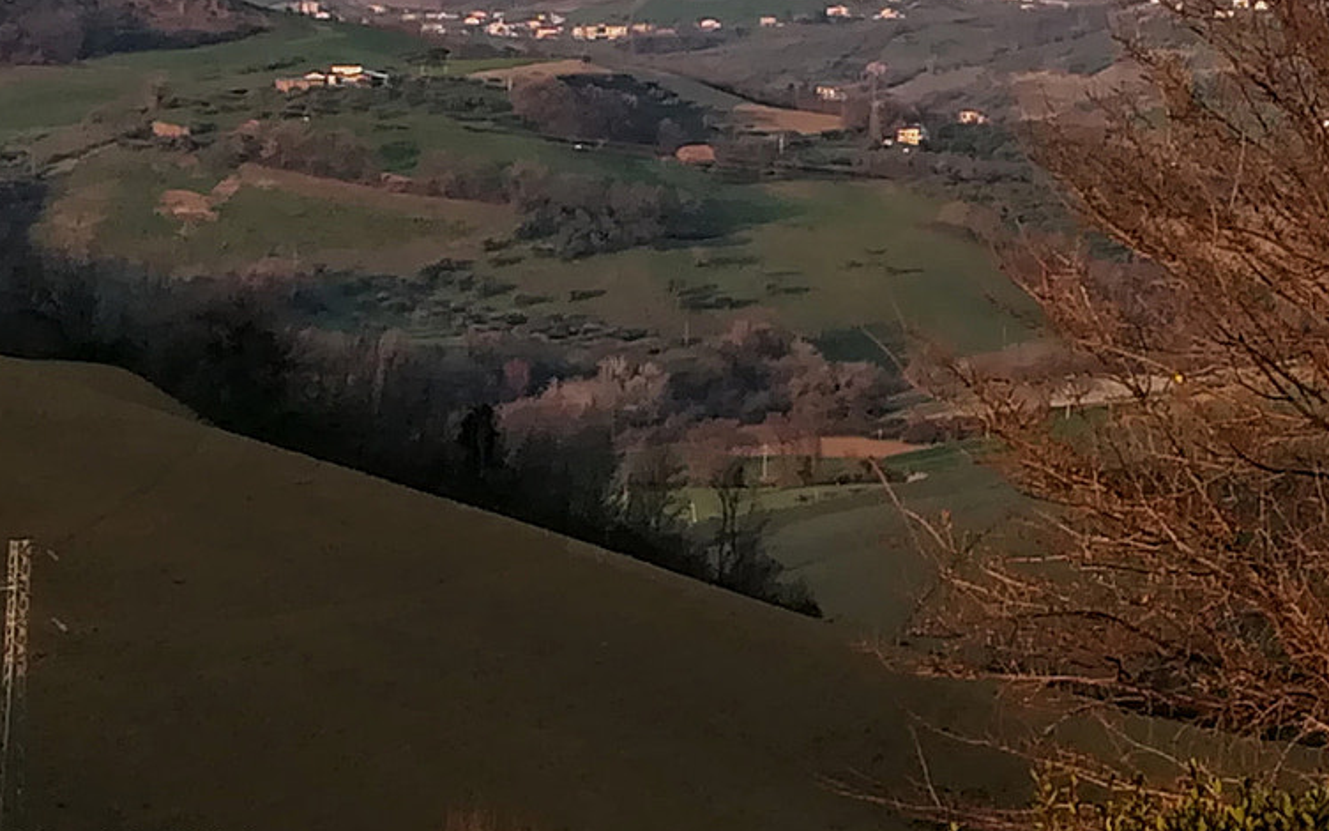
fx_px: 4491
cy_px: 46
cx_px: 1232
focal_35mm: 124
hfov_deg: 16.6
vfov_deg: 10.5
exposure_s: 1/287
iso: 50
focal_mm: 3.83
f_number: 2.2
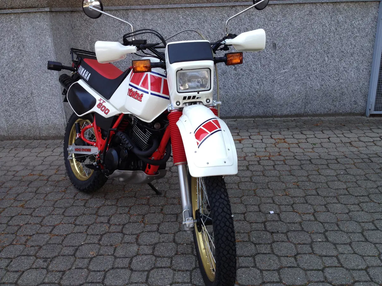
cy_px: 143
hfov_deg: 52.6
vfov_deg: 40.7
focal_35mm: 35
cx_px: 191
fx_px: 386
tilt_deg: -20.5
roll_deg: +3.1
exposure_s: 1/305
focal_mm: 4.28
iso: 50
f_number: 2.4
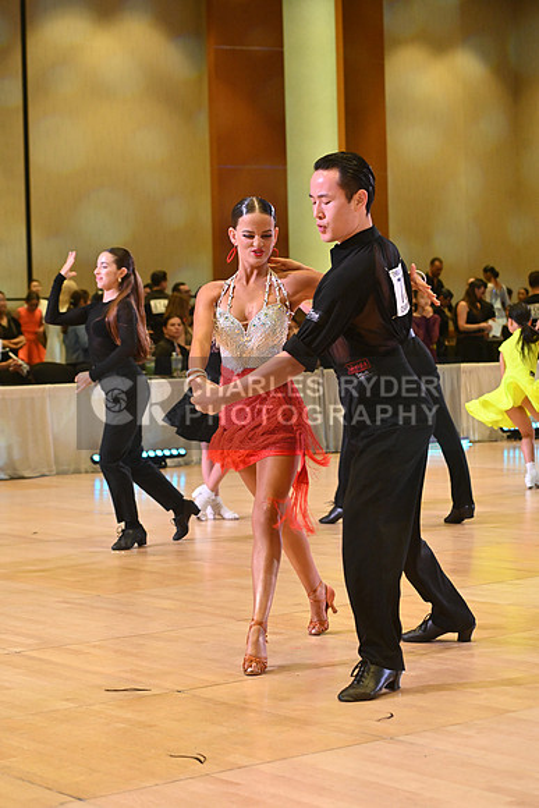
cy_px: 404
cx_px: 270
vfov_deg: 24.8
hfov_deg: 16.7
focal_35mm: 82
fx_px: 1840
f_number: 5.6
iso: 4000
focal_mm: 82
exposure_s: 1/400
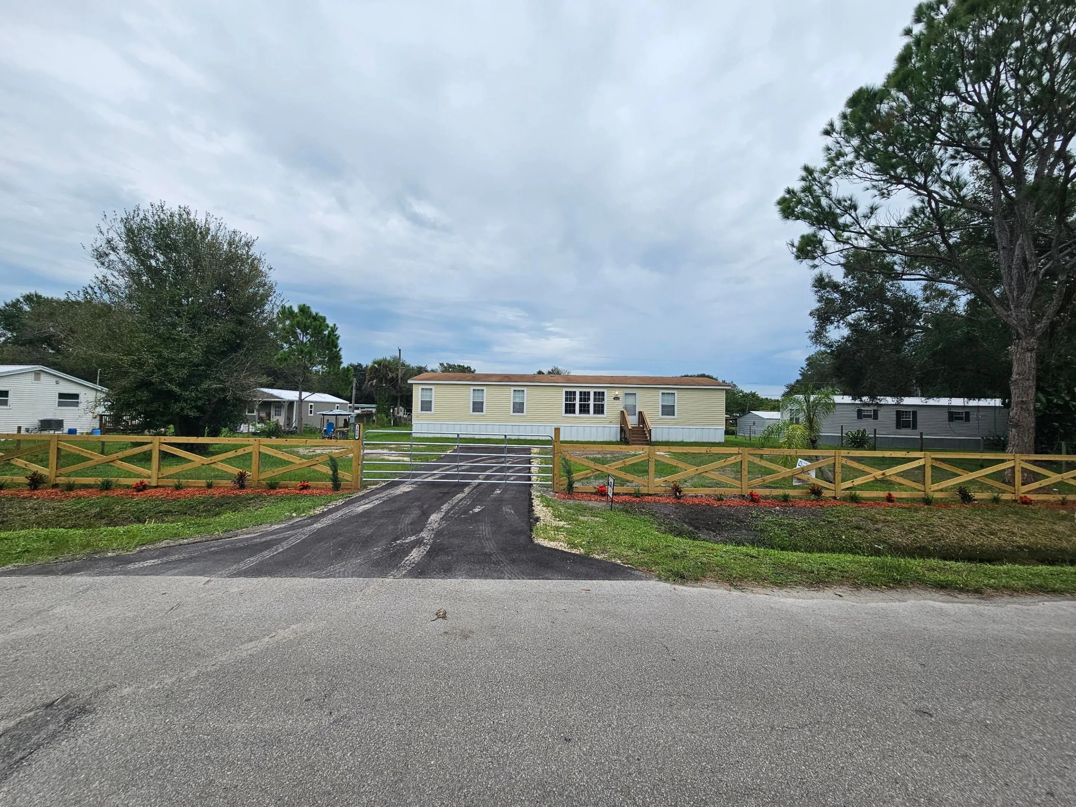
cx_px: 538
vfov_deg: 89.9
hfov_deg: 106.2
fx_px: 404
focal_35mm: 13
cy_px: 404
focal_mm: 2.2
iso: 50
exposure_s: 1/978
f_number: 2.2
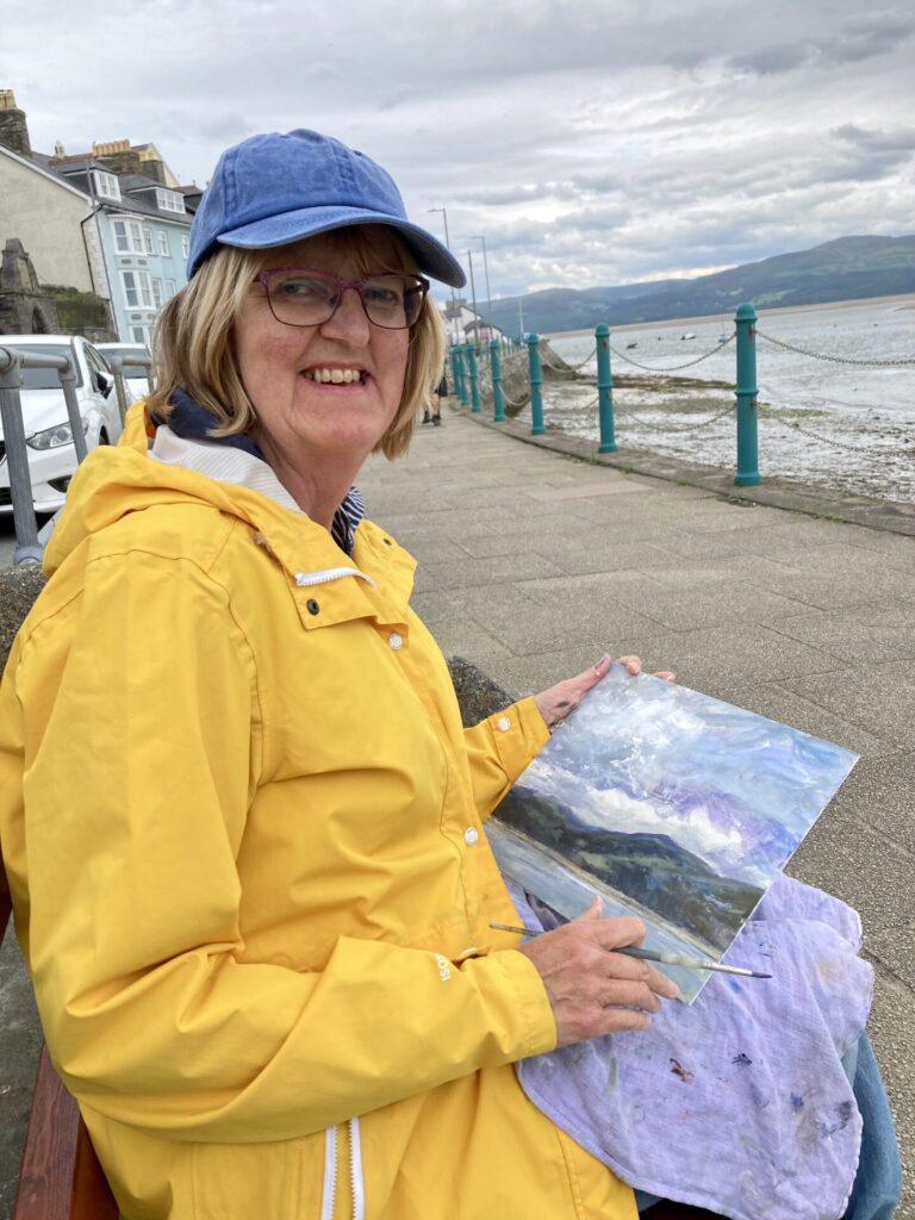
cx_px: 458
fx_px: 987
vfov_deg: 63.4
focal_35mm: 28
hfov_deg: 49.7
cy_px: 610
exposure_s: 1/787
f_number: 1.8
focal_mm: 3.99
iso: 20
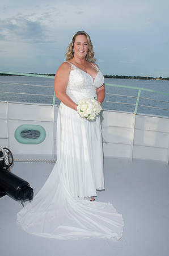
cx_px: 84
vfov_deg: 53.2
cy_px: 128
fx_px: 255
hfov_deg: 36.7
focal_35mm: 36
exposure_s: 1/250
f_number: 8
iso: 100
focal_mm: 24
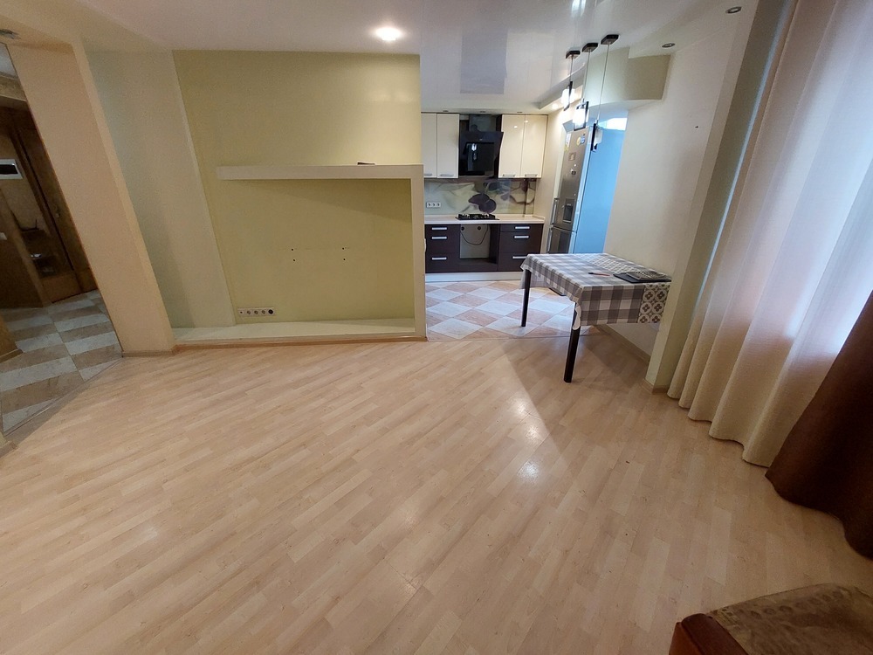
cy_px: 328
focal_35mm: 13
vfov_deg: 89.9
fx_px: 328
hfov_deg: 106.2
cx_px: 436
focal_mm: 1.74
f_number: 2.2
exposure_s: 1/50
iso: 320
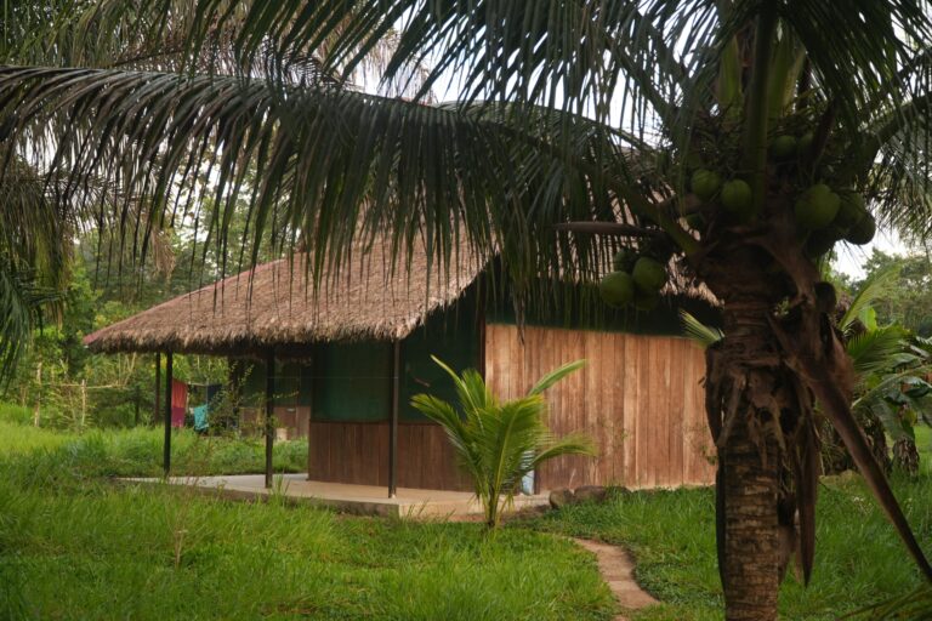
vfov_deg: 28.9
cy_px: 310
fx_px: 1204
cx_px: 466
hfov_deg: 42.3
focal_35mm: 46
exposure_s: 1/200
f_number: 4
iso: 200
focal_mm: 31
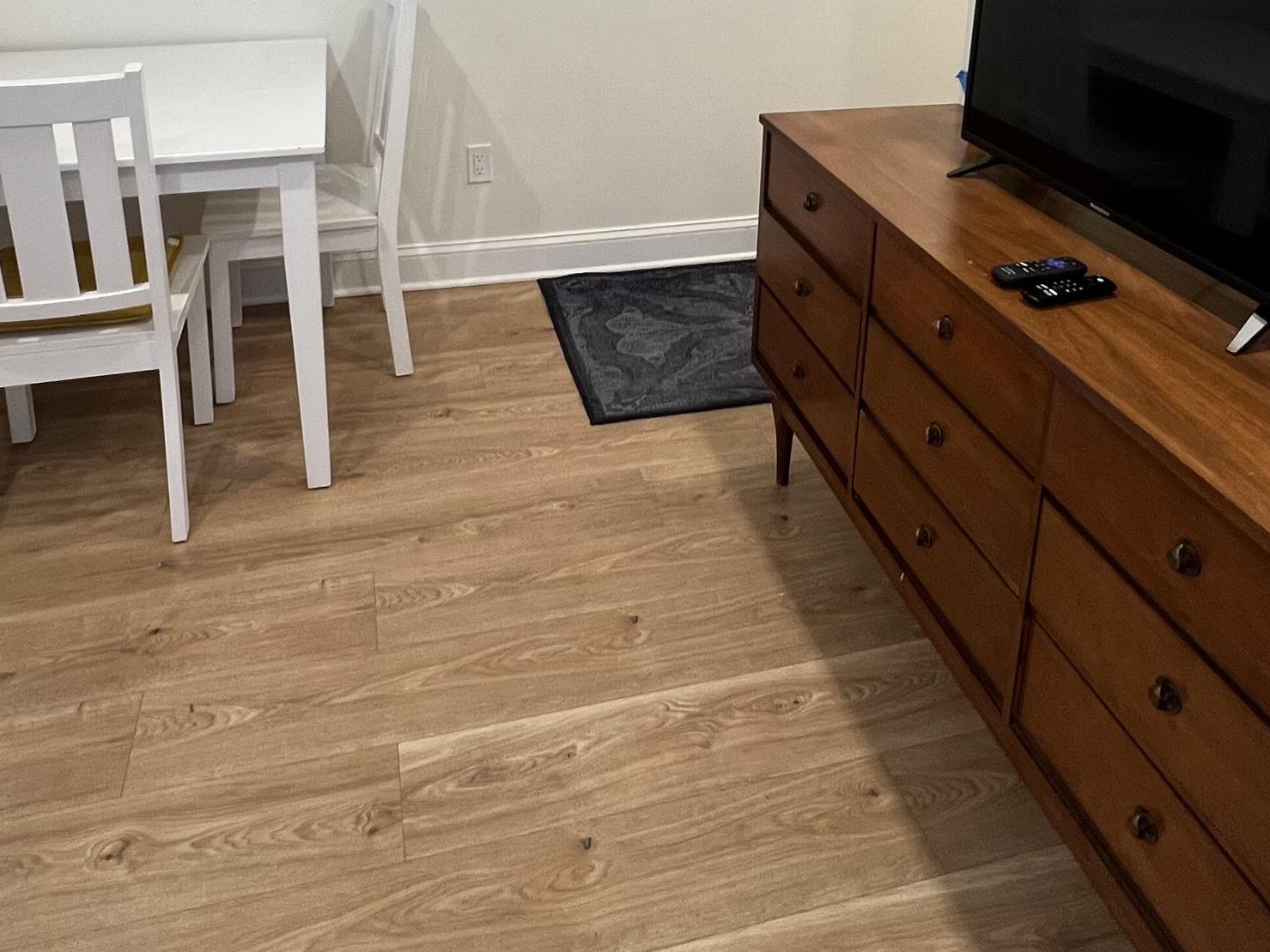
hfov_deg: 65.3
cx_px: 615
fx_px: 991
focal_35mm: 27
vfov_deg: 45.2
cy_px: 50
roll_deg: -0.5
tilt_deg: -12.5
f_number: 1.8
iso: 250
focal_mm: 1.57
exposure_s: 1/120
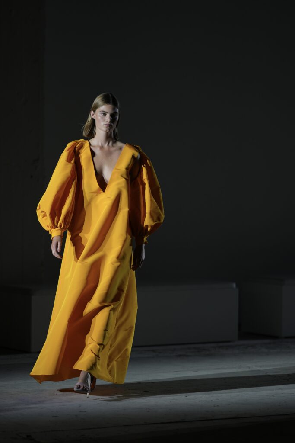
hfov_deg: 10.2
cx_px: 148
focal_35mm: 135
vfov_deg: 15.2
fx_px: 1659
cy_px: 222
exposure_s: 1/800
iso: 125
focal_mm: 135
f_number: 2
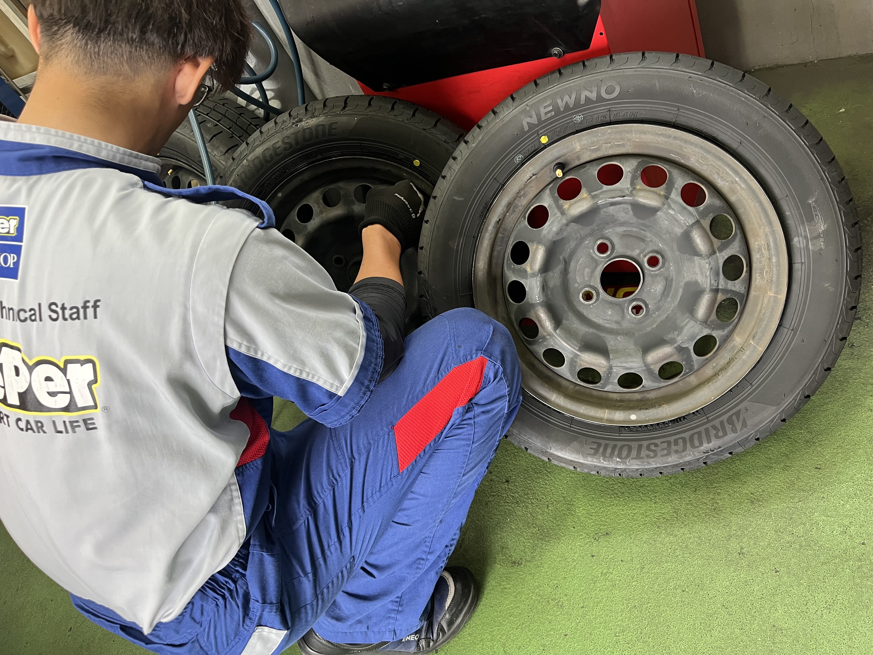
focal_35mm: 26
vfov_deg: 53.1
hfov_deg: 67.3
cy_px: 328
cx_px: 436
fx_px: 656
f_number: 1.6
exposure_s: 1/86
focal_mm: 5.1
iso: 125
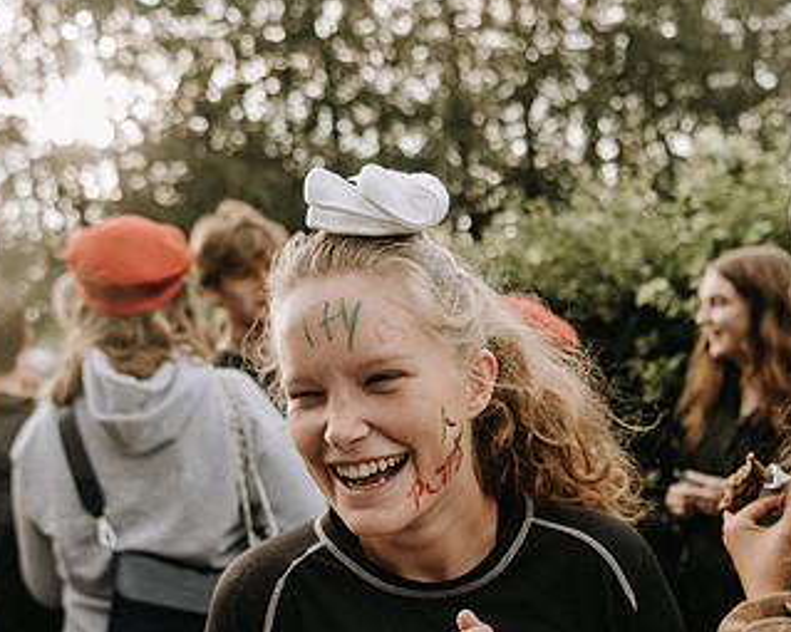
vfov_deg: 36.1
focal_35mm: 41
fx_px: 960
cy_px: 420
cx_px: 367
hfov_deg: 44.8
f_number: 2.8
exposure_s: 1/400
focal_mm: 24
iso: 180
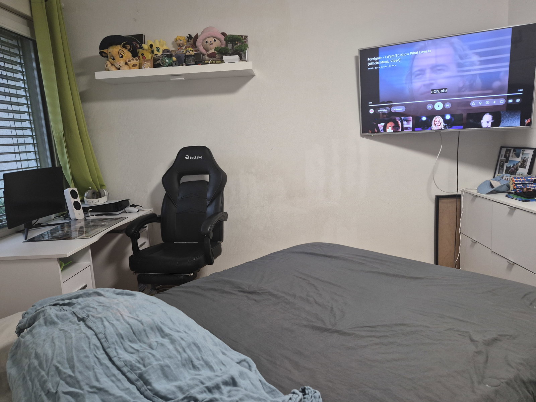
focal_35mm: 23
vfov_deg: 58.9
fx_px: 356
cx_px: 268
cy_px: 201
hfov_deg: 73.9
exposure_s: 1/100
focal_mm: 5.4
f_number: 1.8
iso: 500
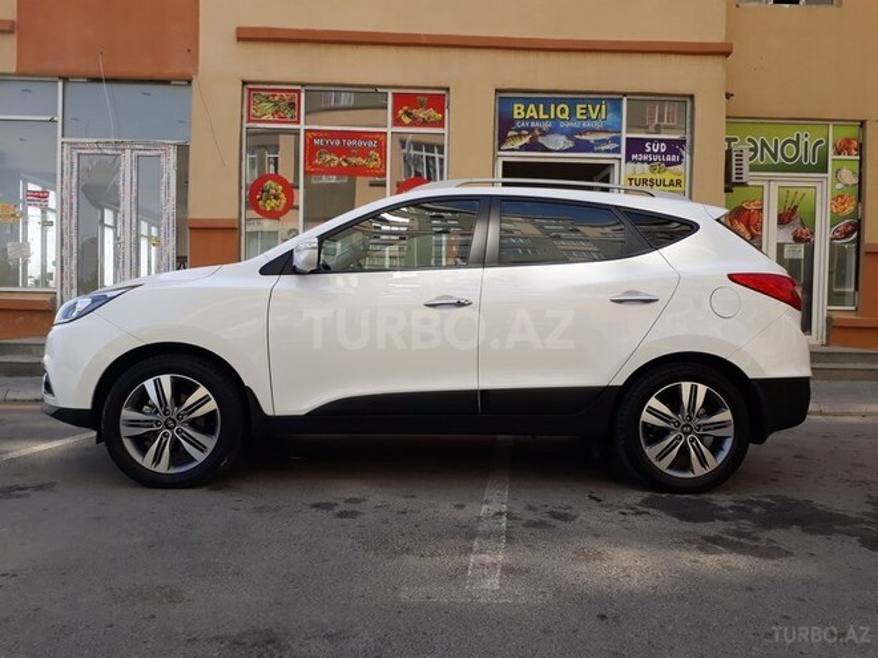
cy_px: 329
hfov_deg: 65.3
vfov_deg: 51.4
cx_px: 439
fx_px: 685
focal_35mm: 27
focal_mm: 3.6
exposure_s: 1/737
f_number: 1.9
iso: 40
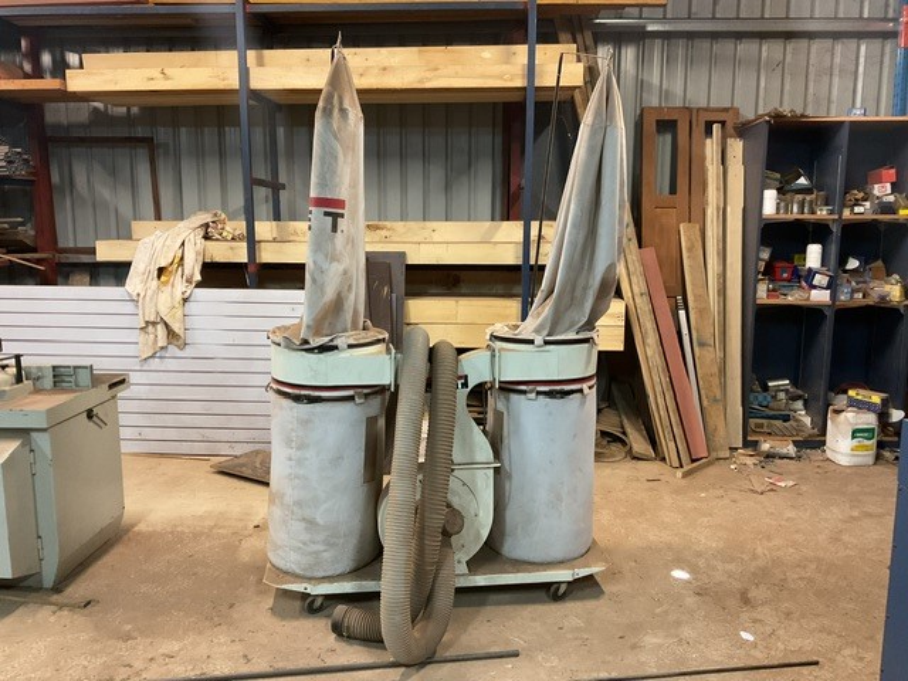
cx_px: 454
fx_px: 761
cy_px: 340
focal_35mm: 29
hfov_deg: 61.7
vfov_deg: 48.2
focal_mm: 3
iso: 200
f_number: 1.8
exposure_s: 1/33
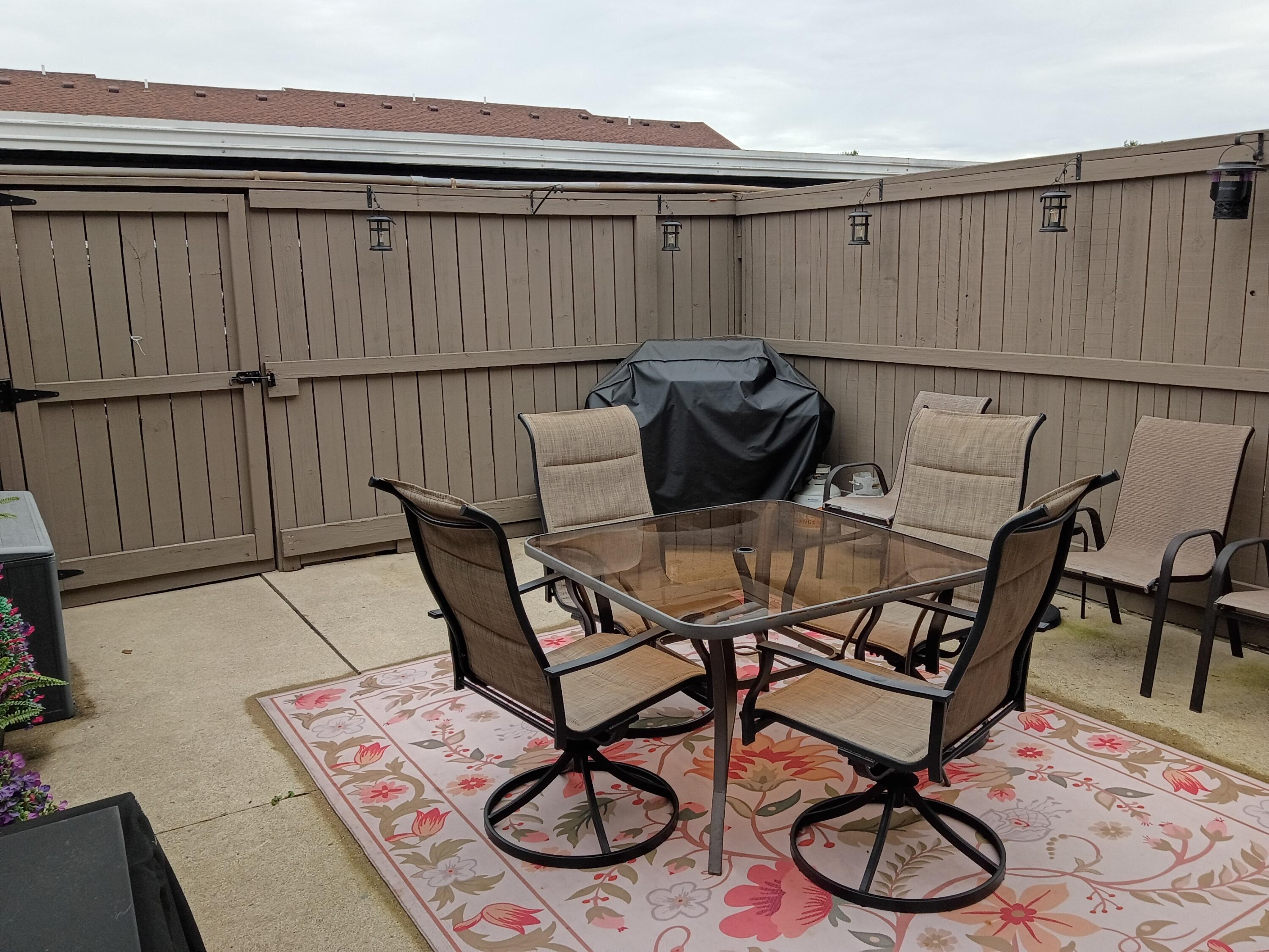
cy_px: 476
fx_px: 1026
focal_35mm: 28
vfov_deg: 49.7
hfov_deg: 63.4
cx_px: 634
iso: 195
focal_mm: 3.42
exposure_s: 1/120
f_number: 2.2
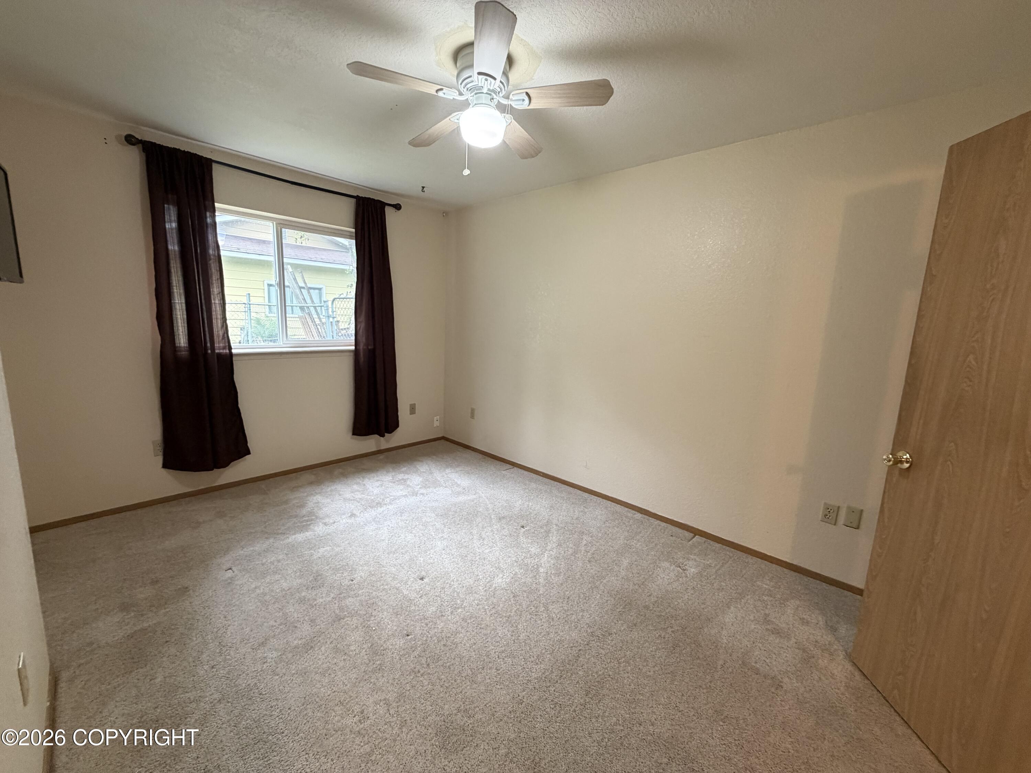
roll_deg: -2.4
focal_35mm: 14
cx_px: 516
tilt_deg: -9.8
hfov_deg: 102.1
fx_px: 417
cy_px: 386
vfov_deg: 85.7
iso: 320
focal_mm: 2.22
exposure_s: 1/60
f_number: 2.2
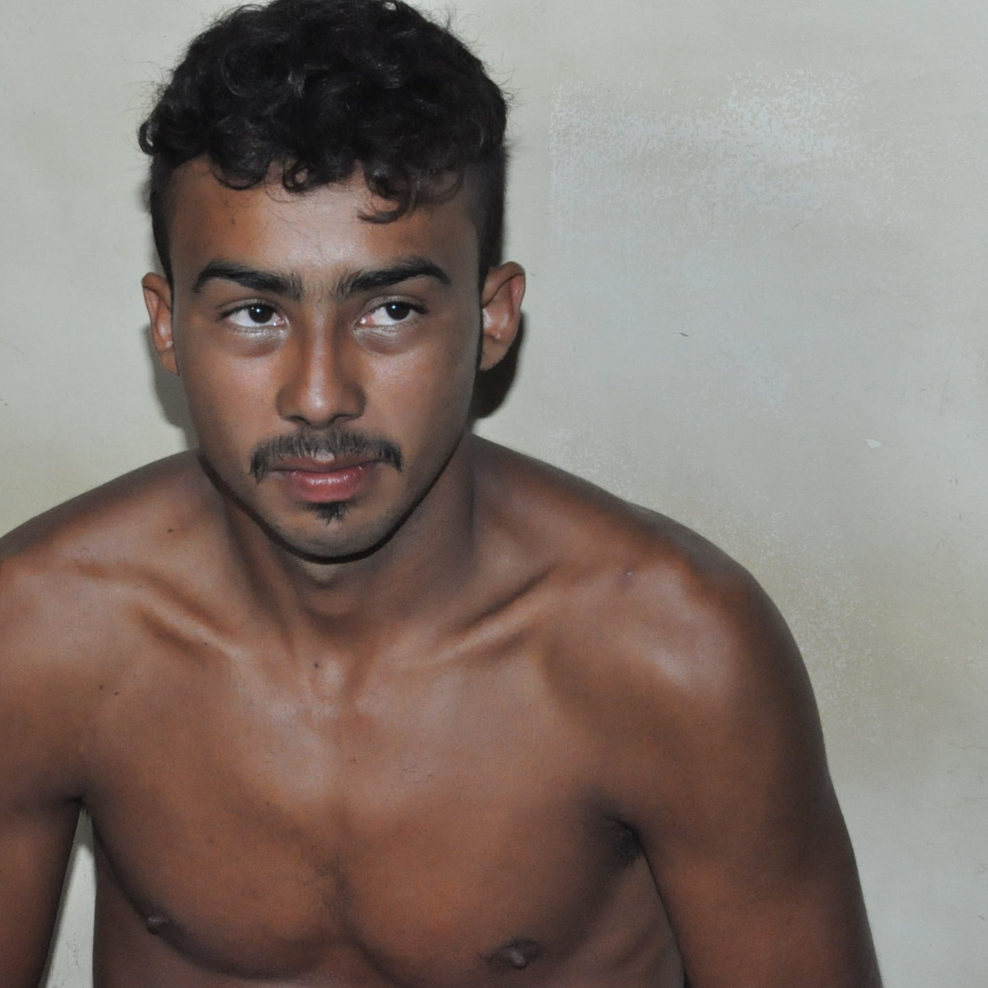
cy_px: 495
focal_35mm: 127
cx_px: 250
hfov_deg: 13.7
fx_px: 4101
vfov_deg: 13.7
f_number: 14
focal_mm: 66
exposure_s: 1/200
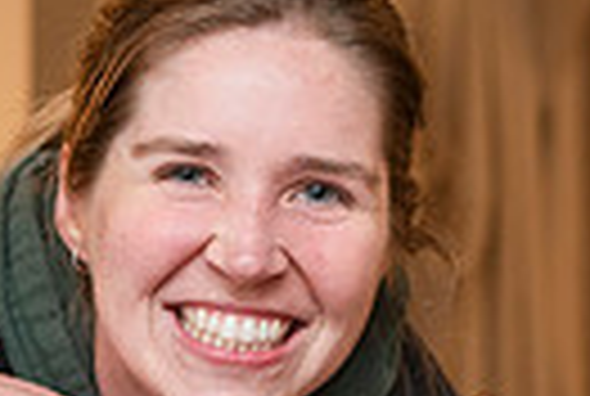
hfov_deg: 6.8
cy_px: 568
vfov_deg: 4.6
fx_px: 4911
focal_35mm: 299
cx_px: -58
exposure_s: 1/160
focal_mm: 58
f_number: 3.5
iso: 400
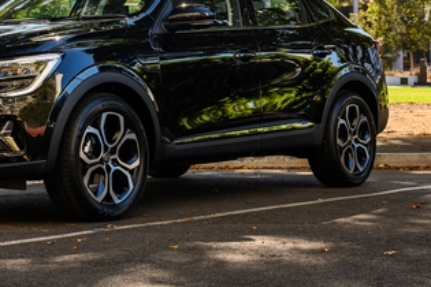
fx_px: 1089
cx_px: 21
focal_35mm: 91
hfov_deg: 21.7
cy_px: 29
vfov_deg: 14.9
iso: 250
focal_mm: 41
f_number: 6.3
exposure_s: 1/160
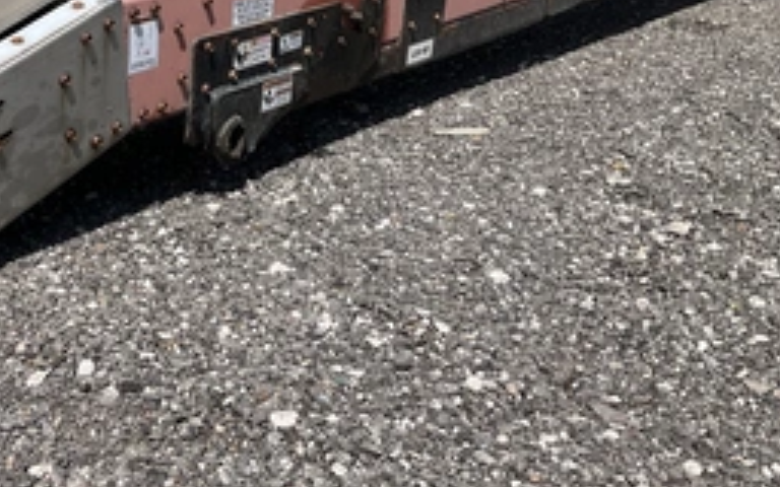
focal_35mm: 48
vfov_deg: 26.2
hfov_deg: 40.6
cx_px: 189
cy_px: 79
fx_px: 1020
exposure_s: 1/1912
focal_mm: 3
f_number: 1.8
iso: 25
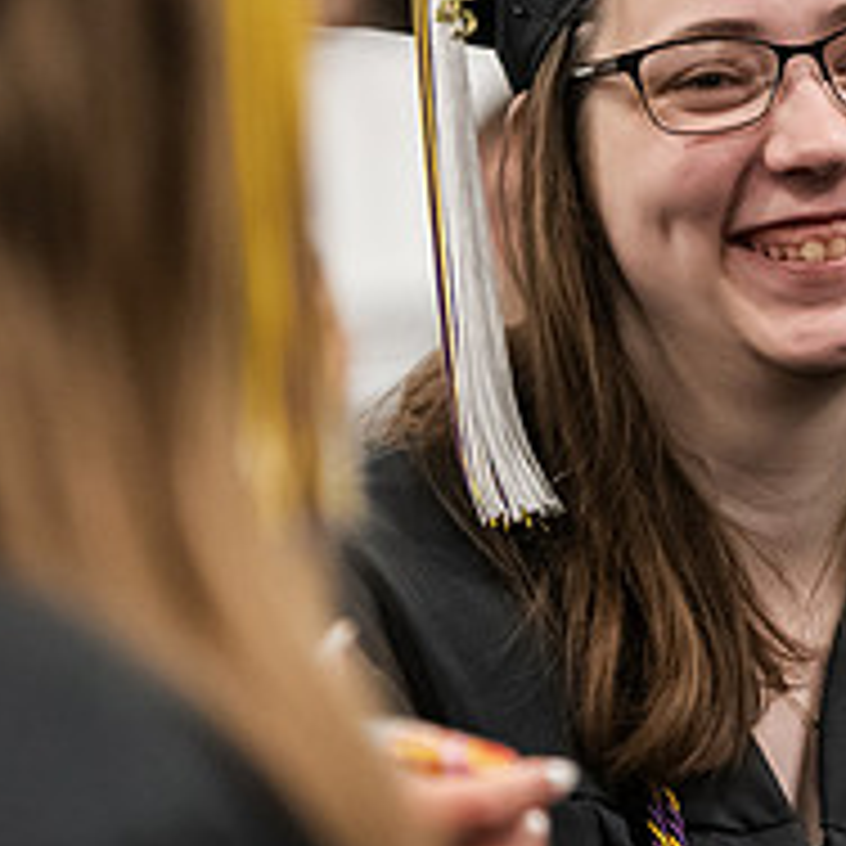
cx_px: 909
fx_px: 7604
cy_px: 250
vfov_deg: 6.4
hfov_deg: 6.3
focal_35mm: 275
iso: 4000
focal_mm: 105
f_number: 3.5
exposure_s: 1/200
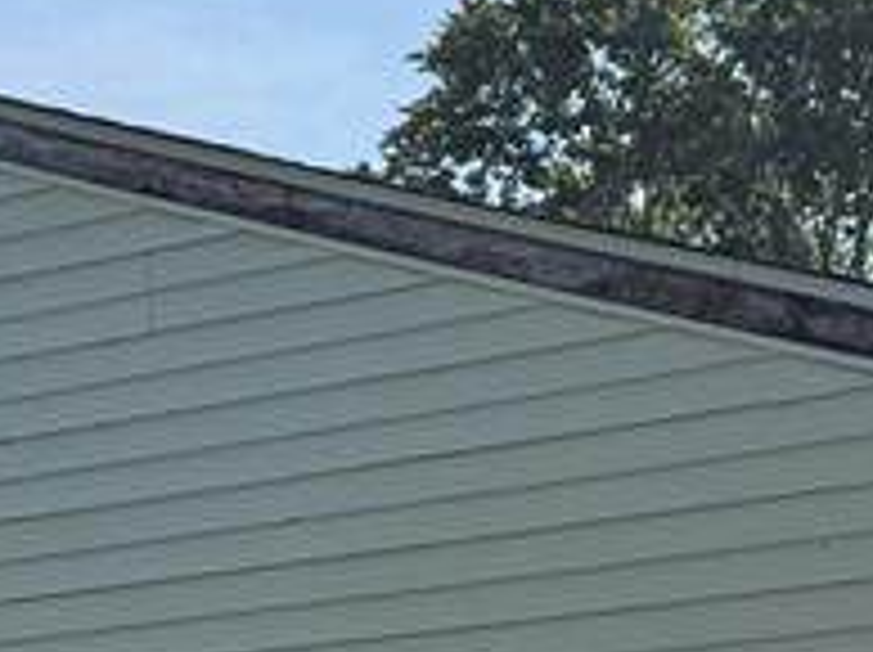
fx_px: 3199
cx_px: 526
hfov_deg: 15.5
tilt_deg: -1.4
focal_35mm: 127
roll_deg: +2.2
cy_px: 1016
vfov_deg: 11.1
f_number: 1.78
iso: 80
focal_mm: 6.76
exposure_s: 1/5714
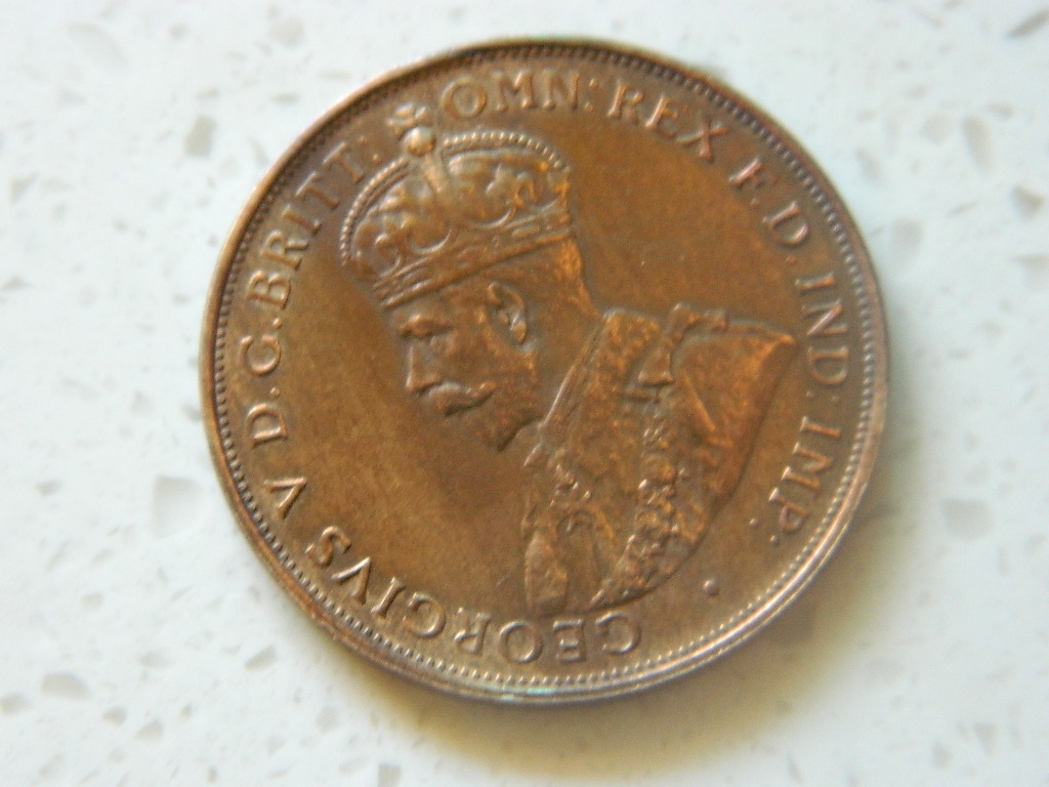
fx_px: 3121
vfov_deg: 14.4
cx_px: 524
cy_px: 394
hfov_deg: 19.1
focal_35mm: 103
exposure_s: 1/8
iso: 400
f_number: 4.5
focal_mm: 18.6
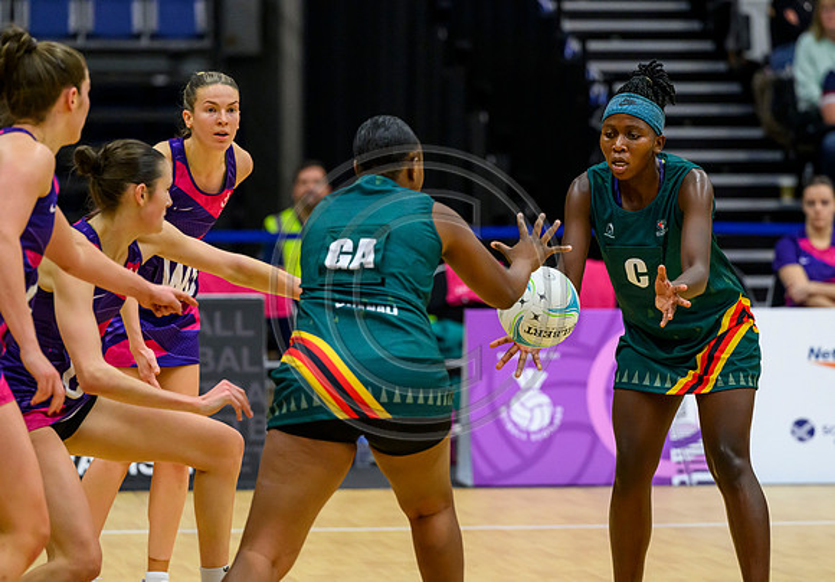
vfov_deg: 6.0
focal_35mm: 236
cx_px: 500
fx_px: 5551
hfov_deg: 8.6
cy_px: 249
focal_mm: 200
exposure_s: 1/1000
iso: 5000
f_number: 3.5
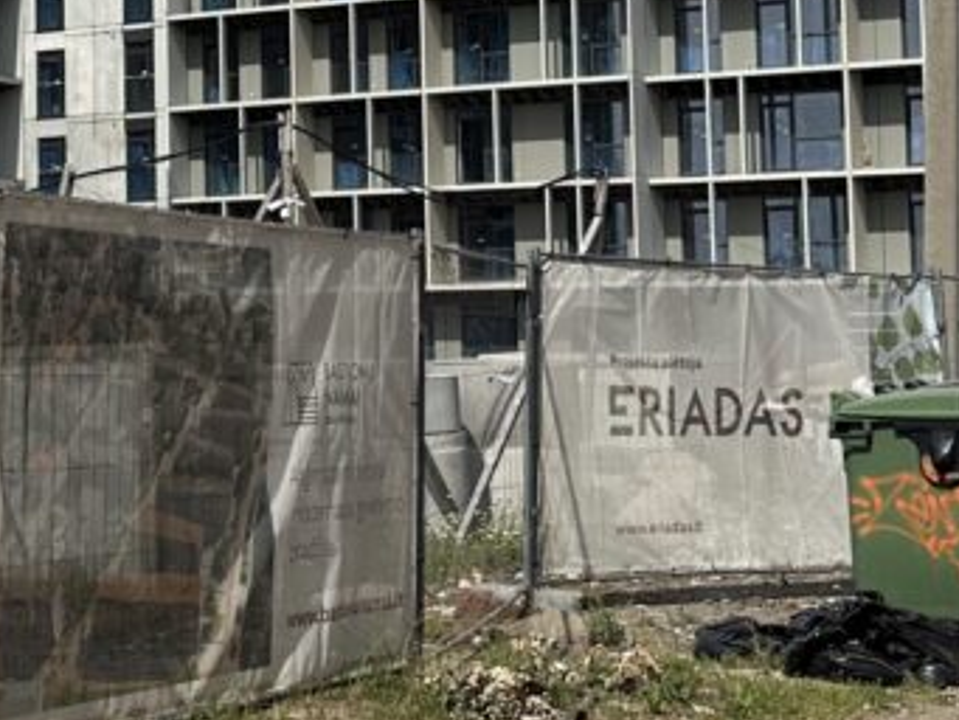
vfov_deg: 20.3
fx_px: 1995
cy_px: 160
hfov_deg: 26.0
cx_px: 65
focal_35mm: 72
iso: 80
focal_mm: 6.86
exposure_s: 1/5525
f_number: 1.78
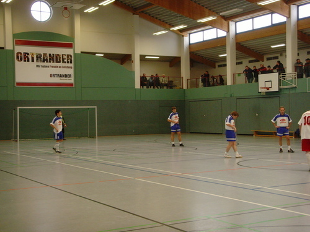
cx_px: 155
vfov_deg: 24.4
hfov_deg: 32.2
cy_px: 116
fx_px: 537
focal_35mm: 60
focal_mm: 10.2
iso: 240
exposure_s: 1/45
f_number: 3.9
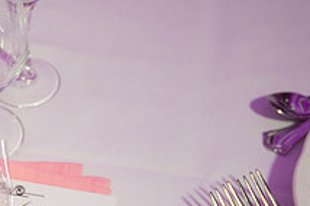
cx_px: 6
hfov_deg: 20.8
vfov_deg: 13.8
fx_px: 817
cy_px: 265
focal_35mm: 95
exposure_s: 1/100
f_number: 4
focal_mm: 35
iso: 320
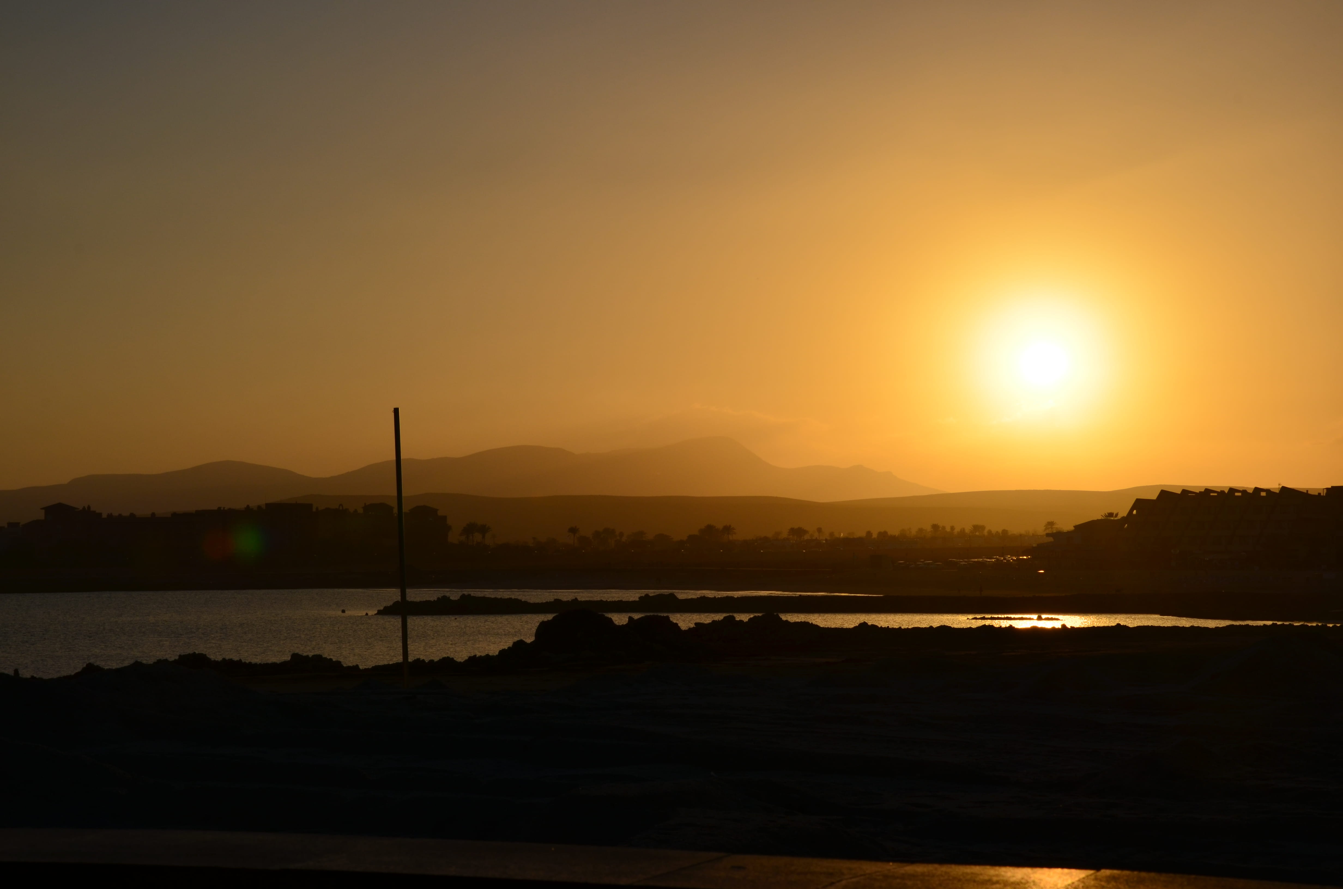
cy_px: 444
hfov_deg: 29.9
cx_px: 672
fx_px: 2513
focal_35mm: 68
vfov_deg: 20.1
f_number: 14
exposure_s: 1/800
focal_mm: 45
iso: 100
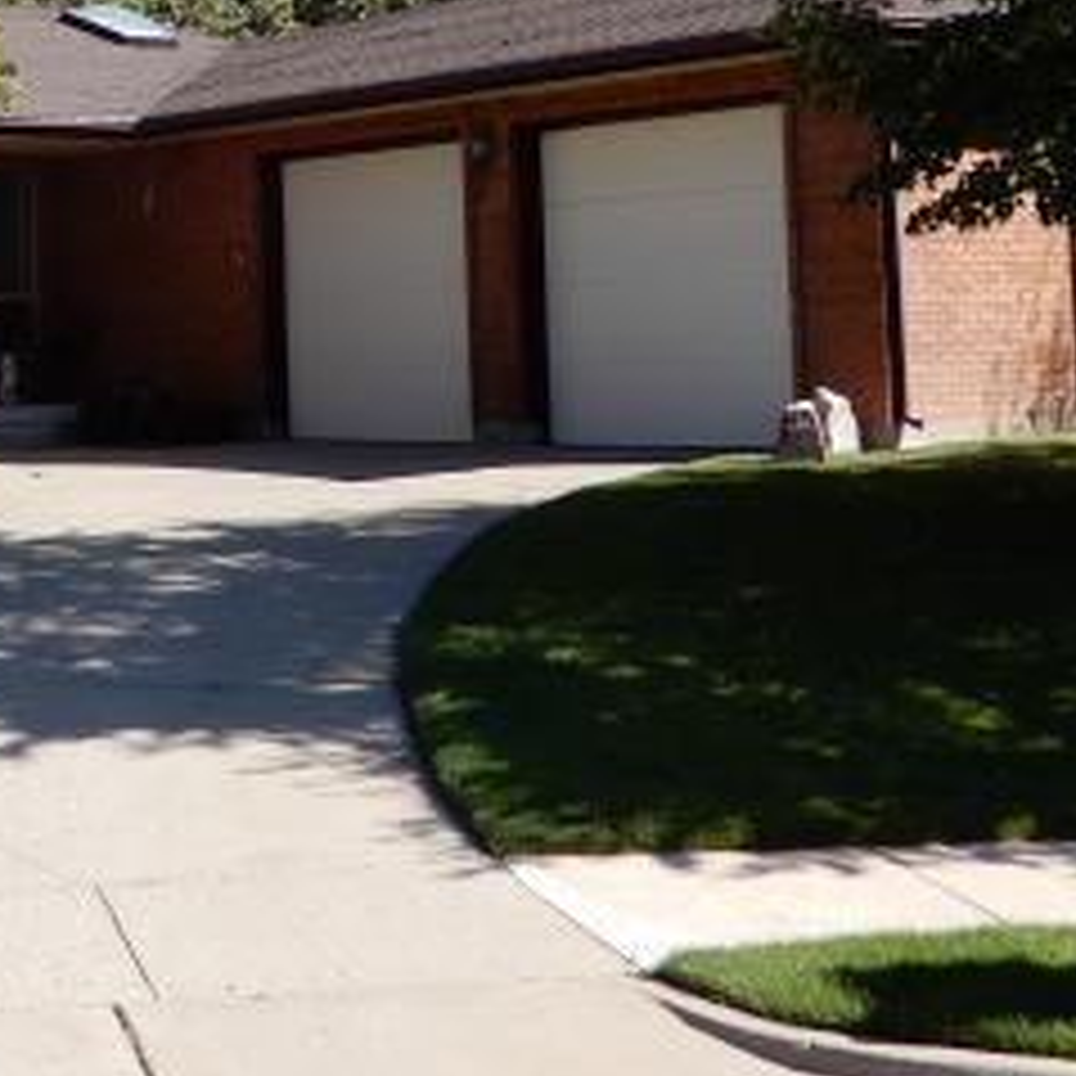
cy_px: 113
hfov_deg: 20.4
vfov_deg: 20.5
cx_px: 77
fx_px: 2919
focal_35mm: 83
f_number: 4
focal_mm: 6.2
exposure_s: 1/500
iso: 80
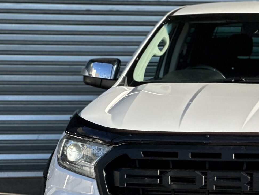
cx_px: 231
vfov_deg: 9.1
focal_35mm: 163
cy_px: 179
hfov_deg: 12.0
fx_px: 1220
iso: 32
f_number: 2.8
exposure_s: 1/525
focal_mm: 9
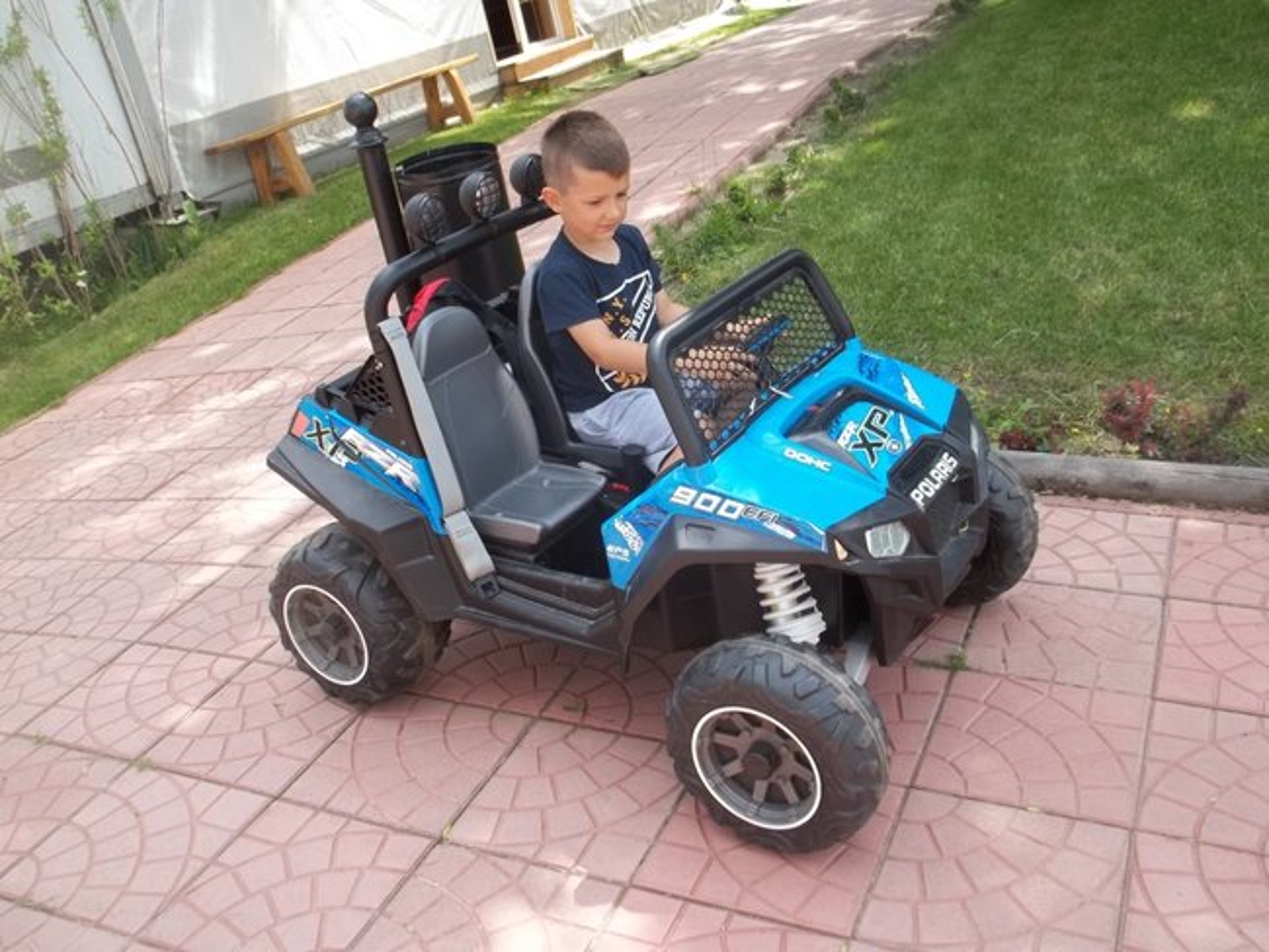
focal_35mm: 33
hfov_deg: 55.3
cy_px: 476
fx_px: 1210
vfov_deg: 43.0
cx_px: 634
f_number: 3.3
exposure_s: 1/250
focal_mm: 5.9
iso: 64
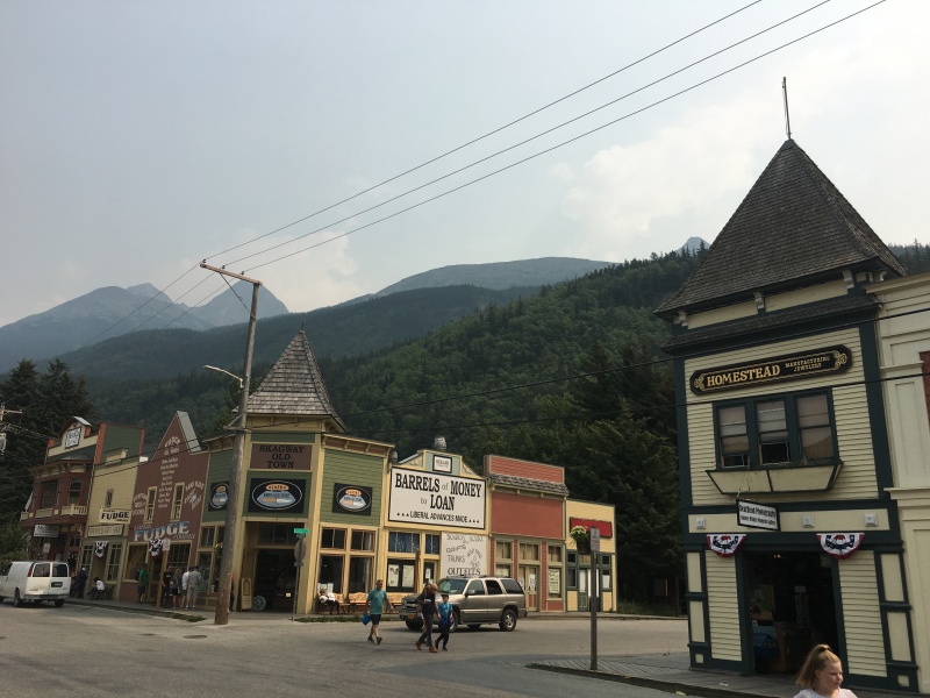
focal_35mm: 29
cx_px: 465
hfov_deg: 61.7
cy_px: 349
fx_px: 779
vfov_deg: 48.2
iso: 25
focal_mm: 4.15
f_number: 2.2
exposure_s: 1/2404
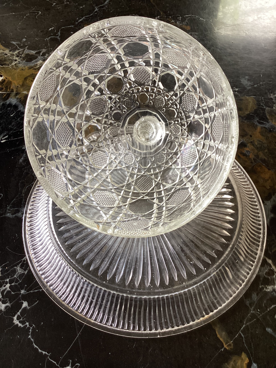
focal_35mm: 31
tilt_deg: -54.9
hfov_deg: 45.4
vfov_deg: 58.4
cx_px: 138
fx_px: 330
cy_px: 184
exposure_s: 1/60
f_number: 2.4
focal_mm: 3.3
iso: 80
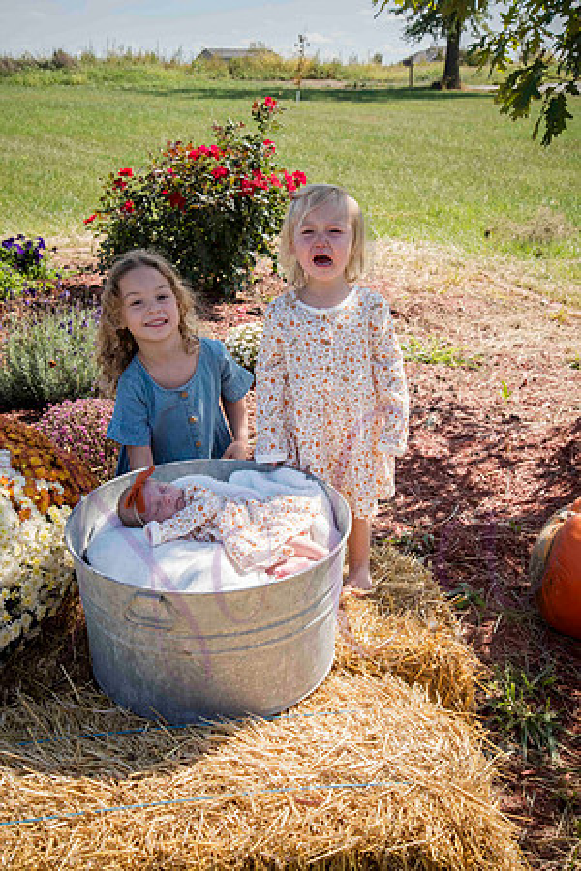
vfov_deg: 41.1
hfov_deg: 28.1
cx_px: 290
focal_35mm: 48
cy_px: 436
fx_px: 1162
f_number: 11
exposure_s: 1/320
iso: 400
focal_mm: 48
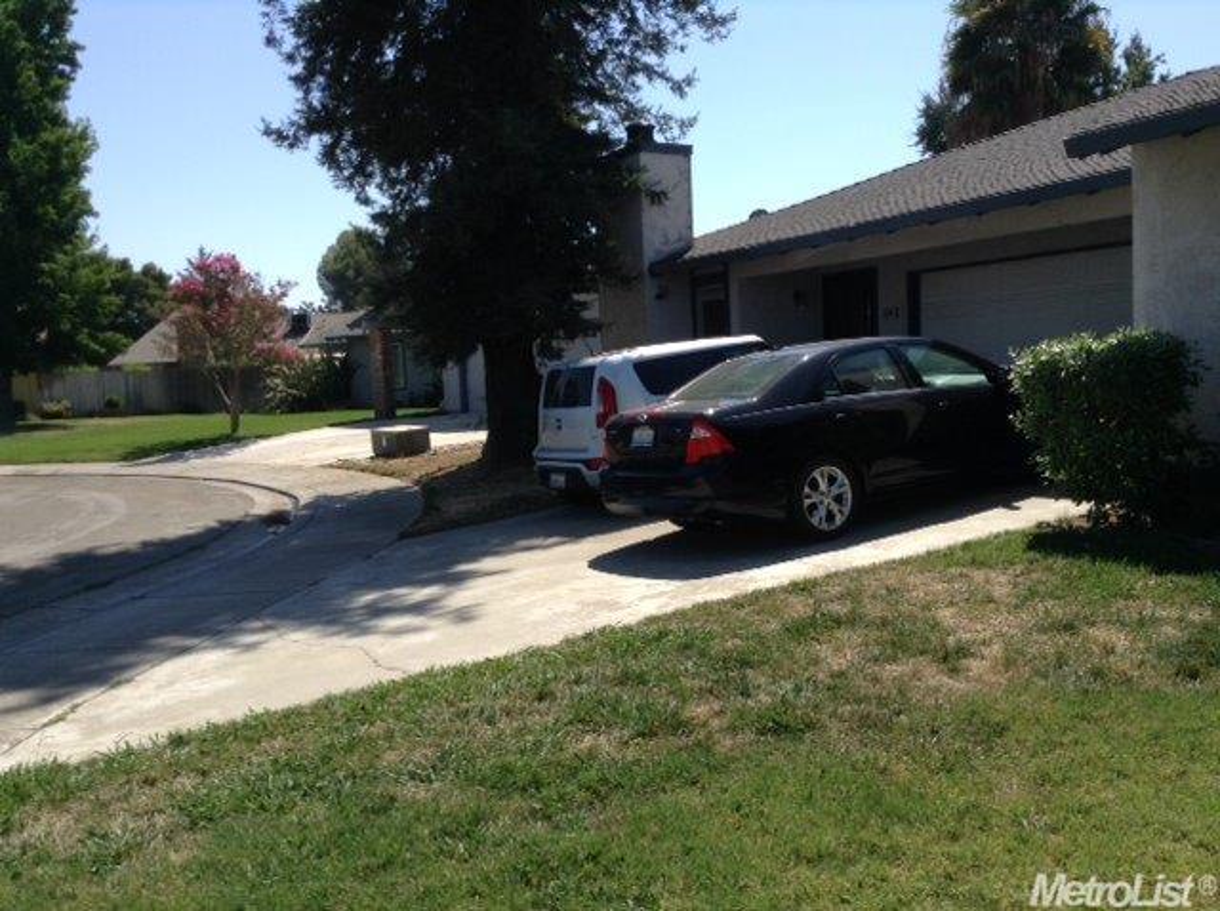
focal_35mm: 33
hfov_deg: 55.4
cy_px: 456
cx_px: 610
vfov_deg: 42.8
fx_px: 1161
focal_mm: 3.3
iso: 32
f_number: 2.4
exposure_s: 1/905
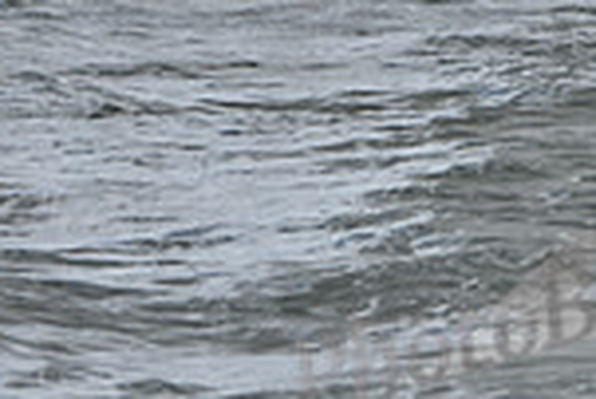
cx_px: 1054
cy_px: -350
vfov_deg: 2.5
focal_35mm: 558
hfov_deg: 3.7
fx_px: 9247
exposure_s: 1/800
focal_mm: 145
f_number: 10
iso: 250
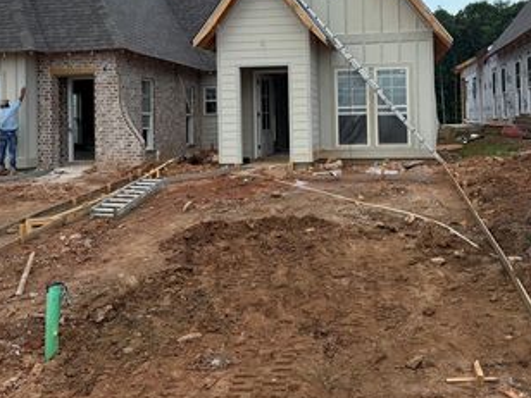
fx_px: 598
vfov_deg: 36.1
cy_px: 108
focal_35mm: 39
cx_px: 314
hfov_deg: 47.6
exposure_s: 1/4167
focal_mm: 6.76
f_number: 1.78
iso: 100
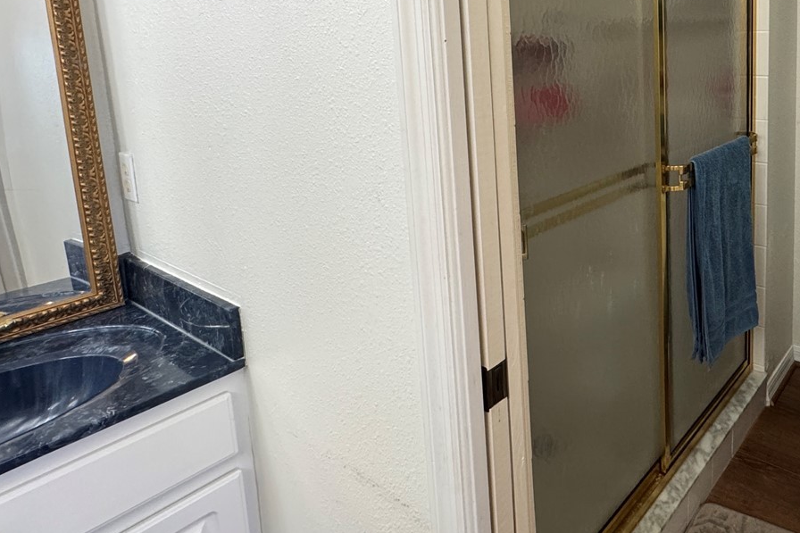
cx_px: 663
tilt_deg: -8.4
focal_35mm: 26
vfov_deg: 46.9
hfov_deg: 62.3
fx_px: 578
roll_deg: +0.7
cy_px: 108
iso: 250
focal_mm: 2.22
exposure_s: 1/60
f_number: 2.2
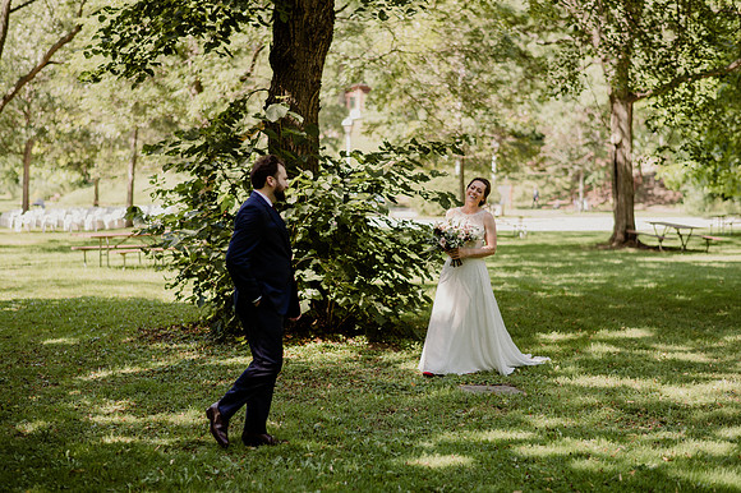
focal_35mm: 58
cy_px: 246
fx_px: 1193
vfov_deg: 23.4
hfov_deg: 34.5
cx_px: 370
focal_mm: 58
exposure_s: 1/640
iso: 160
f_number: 2
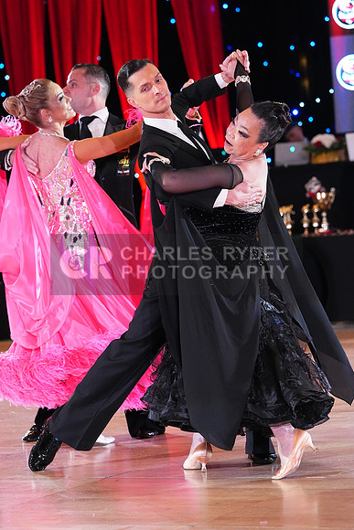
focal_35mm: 128
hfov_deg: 10.7
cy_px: 265
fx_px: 1887
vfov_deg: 16.0
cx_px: 177
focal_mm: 128
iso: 8000
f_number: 4.5
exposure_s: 1/400
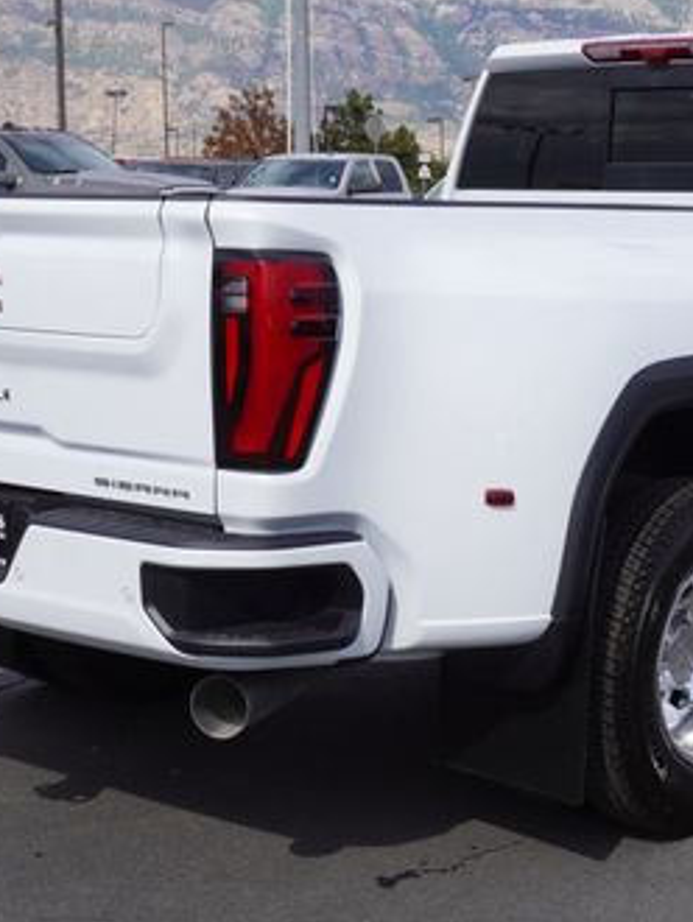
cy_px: 450
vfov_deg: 27.8
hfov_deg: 20.9
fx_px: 1864
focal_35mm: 70
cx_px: 517
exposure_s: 1/160
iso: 100
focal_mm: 25
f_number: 11
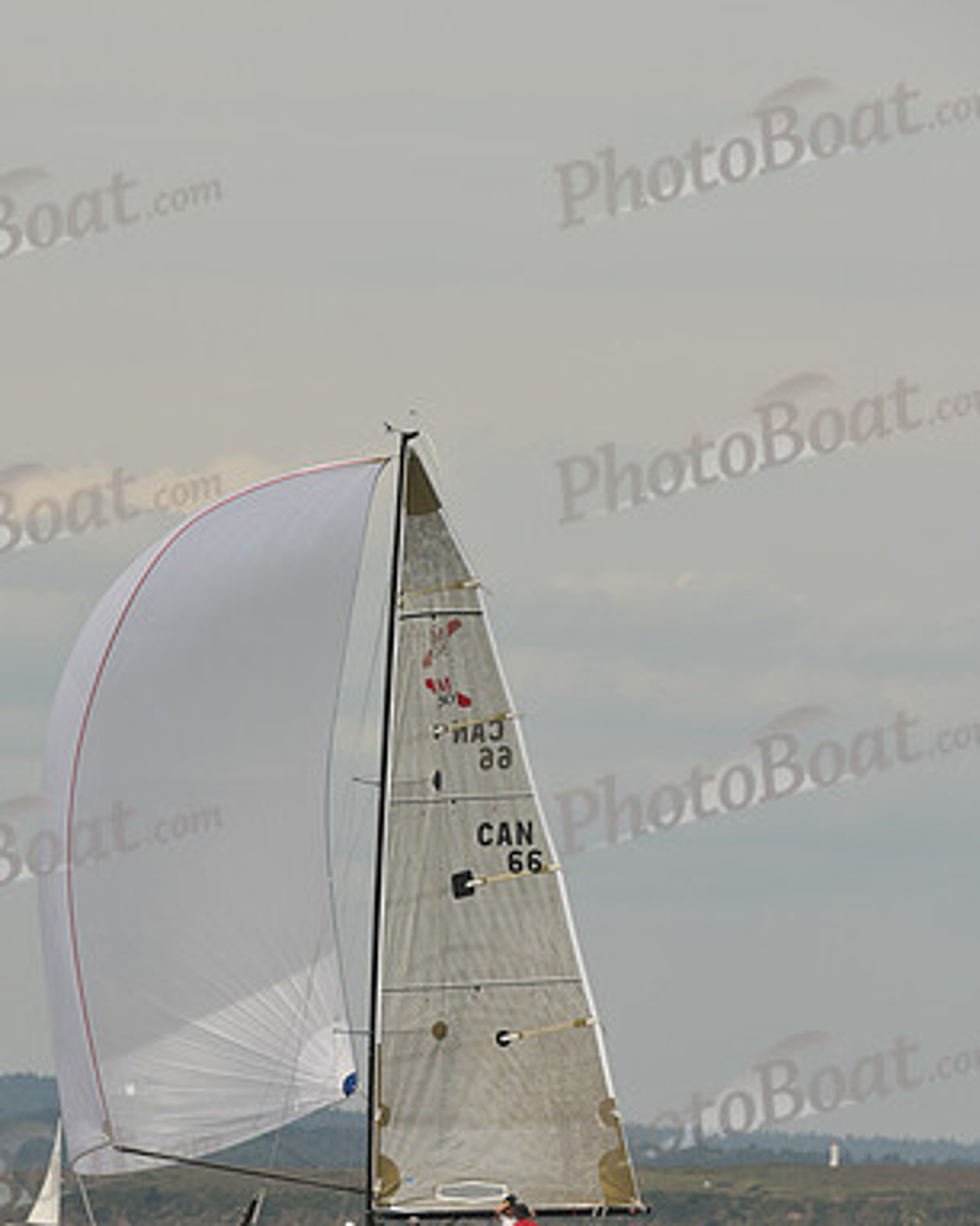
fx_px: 16001
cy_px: 653
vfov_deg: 4.4
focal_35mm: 441
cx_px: 389
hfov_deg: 3.5
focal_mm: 310
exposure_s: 1/1000
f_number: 7.1
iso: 250
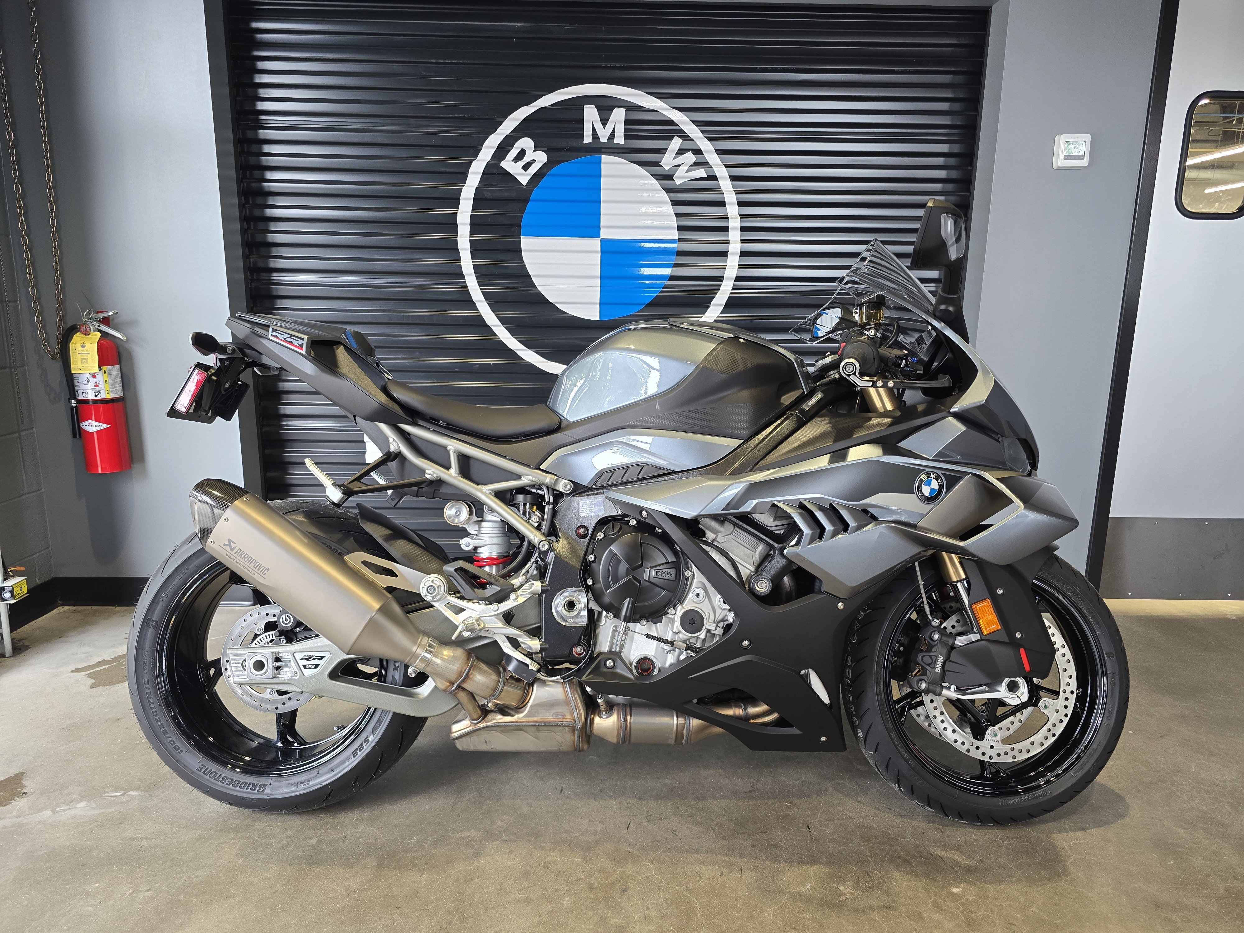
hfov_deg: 73.9
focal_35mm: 23
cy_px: 466
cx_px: 622
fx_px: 827
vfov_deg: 58.9
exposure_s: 1/120
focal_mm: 6.3
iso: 125
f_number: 1.7
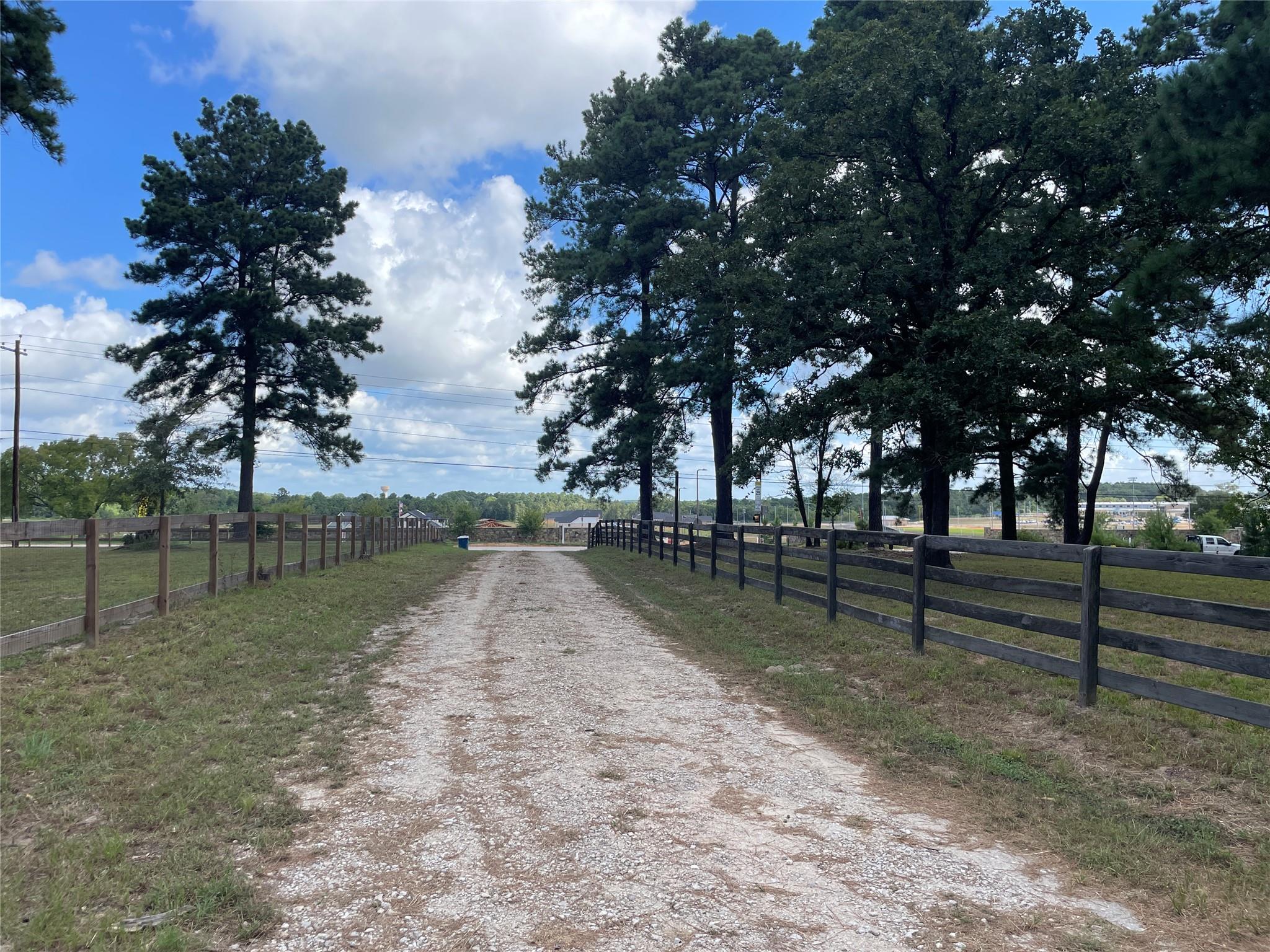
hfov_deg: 67.3
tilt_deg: +2.2
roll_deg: +0.0
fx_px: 954
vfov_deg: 53.1
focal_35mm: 26
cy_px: 476
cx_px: 635
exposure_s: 1/1770
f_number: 1.6
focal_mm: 4.2
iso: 32
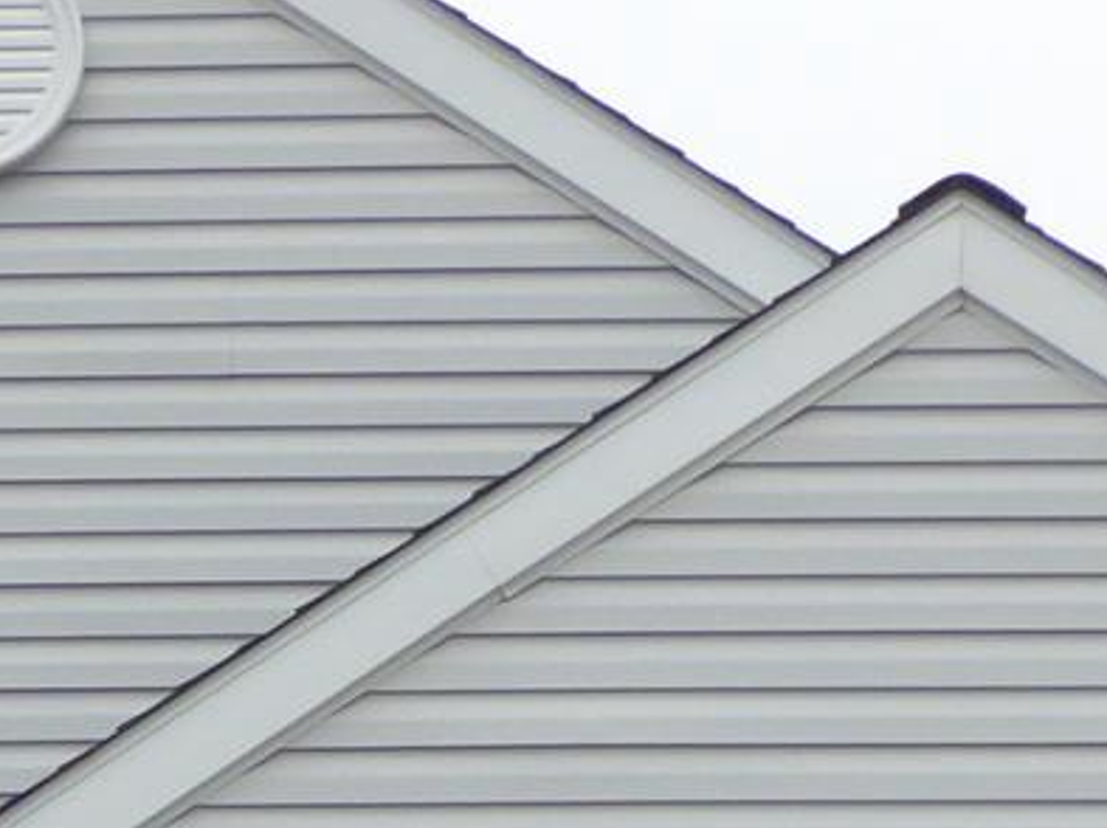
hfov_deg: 8.2
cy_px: 1755
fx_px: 7668
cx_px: 39
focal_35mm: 240
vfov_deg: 6.0
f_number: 3.8
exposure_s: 1/500
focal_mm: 8.24
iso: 200
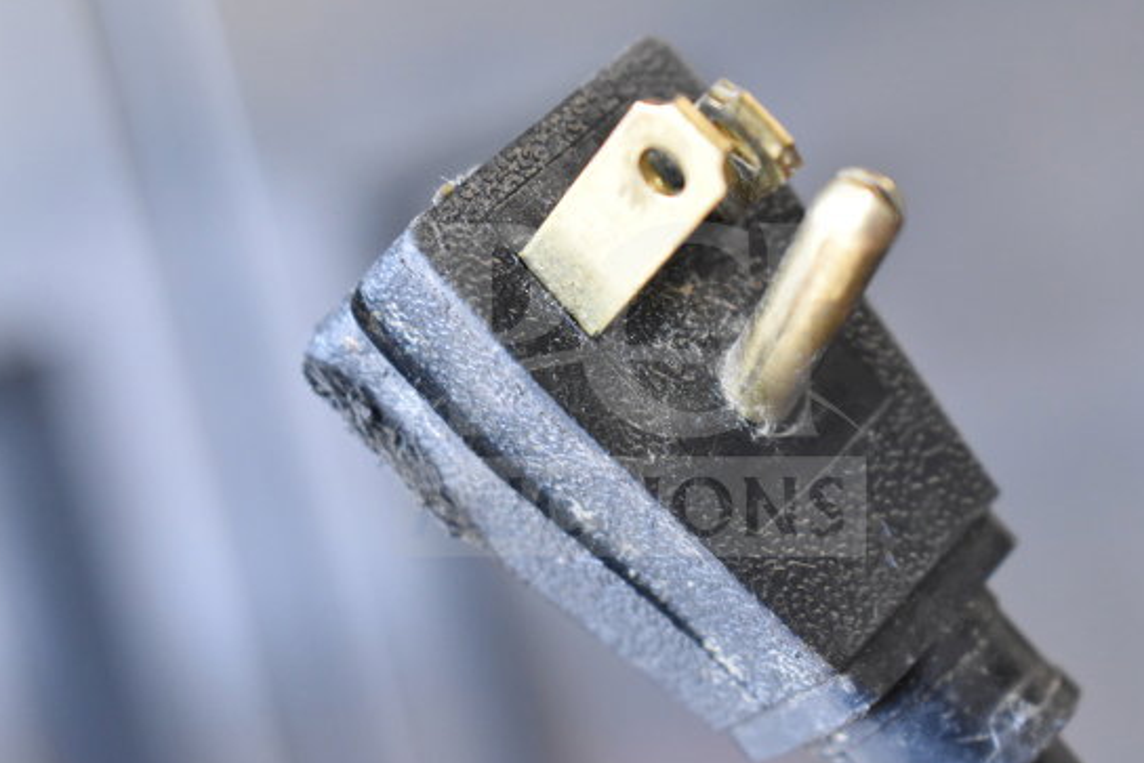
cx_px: 629
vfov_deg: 14.8
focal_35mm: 93
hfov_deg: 22.0
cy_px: 390
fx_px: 2942
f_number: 5.6
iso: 2800
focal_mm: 55
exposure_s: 1/100
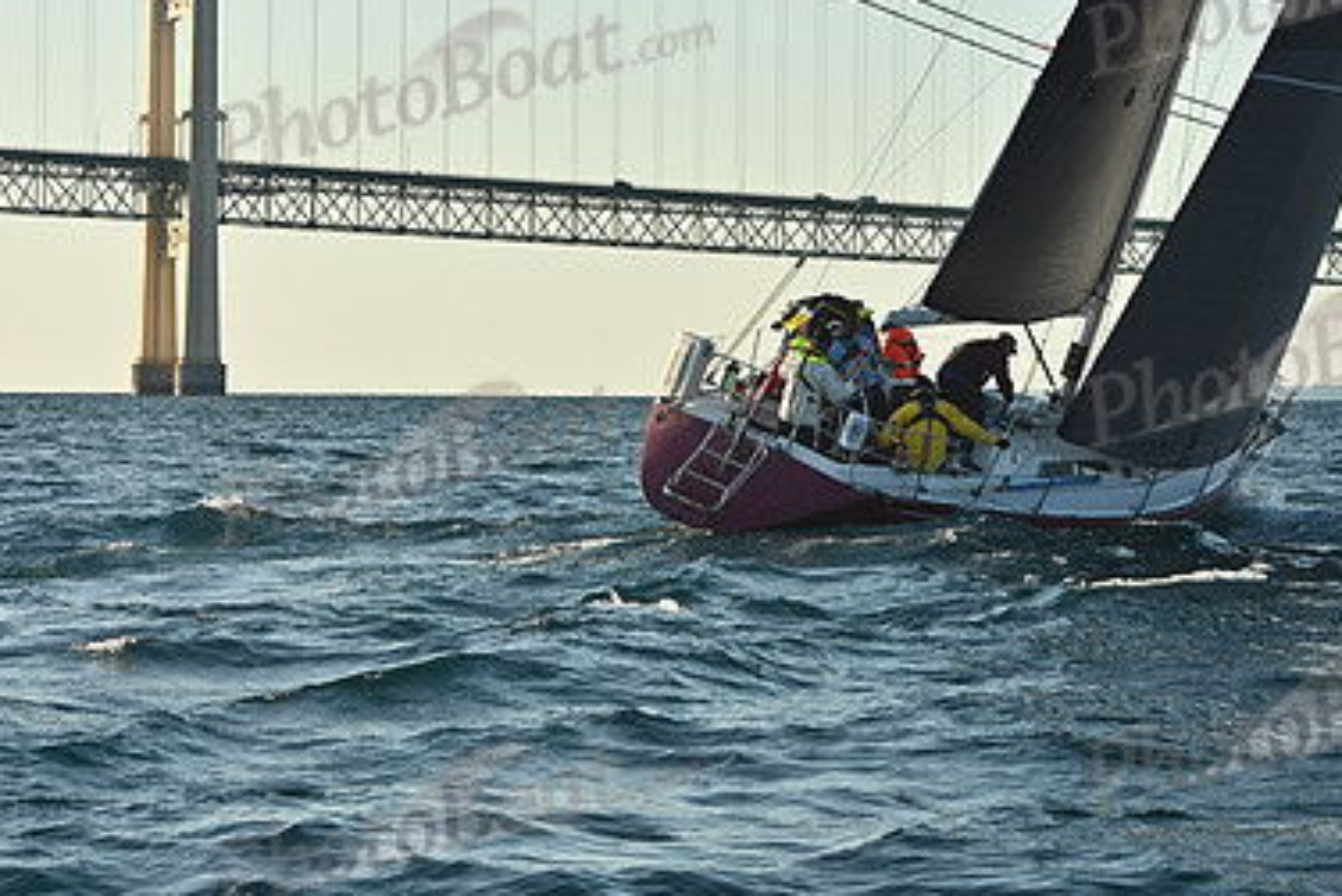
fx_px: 5295
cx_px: 903
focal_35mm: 142
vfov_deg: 9.7
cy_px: 220
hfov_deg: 14.4
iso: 800
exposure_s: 1/1000
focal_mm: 92
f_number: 13
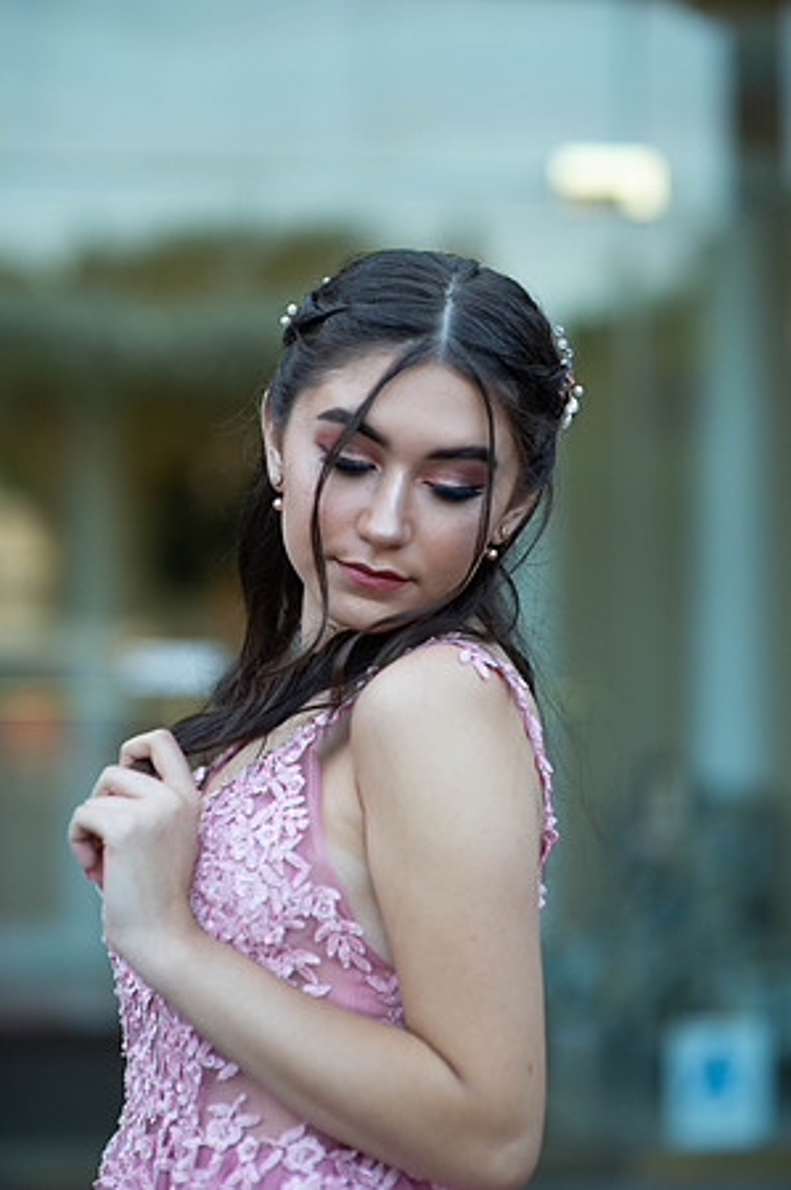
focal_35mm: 85
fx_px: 2808
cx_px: 396
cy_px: 595
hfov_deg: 16.0
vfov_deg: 23.9
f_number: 2
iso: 250
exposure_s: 1/640
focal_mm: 85
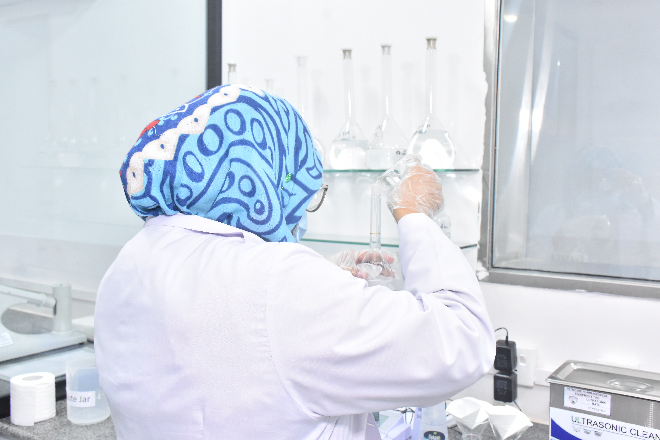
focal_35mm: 39
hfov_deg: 49.6
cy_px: 220
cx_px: 330
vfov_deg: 34.2
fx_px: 715
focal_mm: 26
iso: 1600
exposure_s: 1/100
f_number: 8
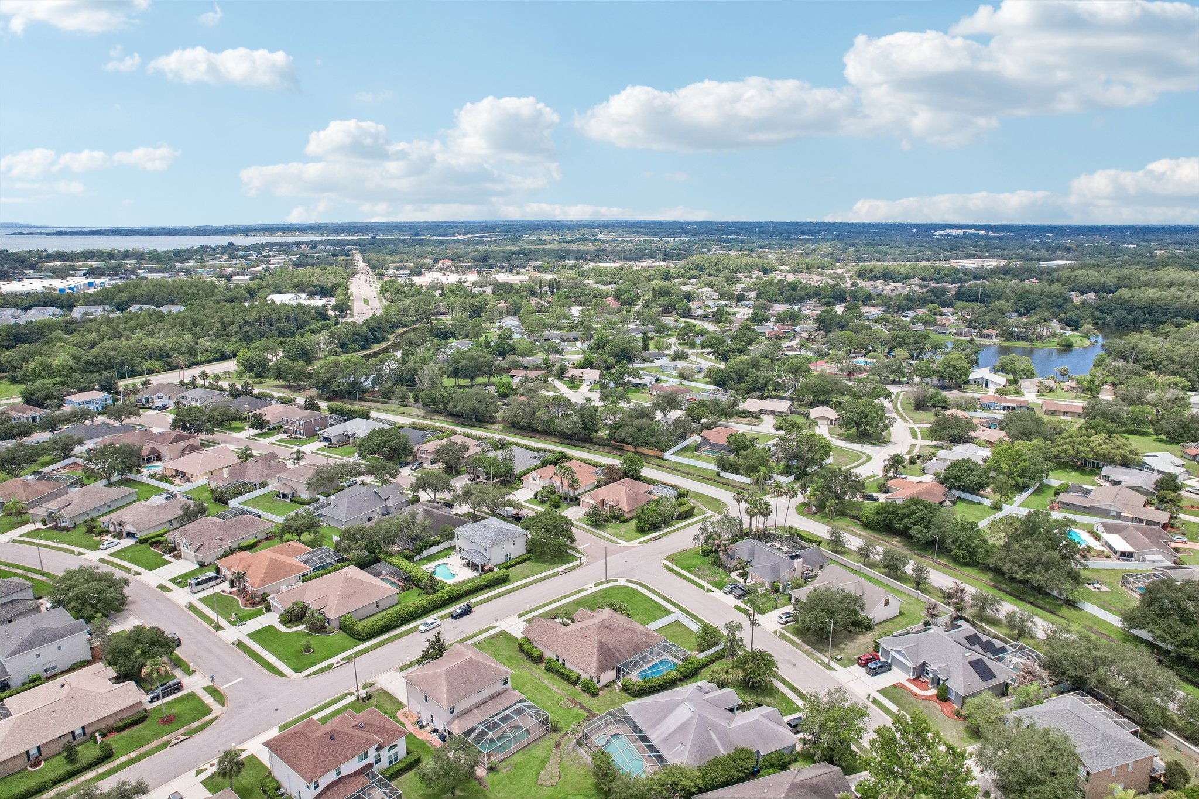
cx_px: 600
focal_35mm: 22
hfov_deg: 78.6
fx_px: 733
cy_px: 400
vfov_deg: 57.2
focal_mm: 8.4
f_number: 2.8
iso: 400
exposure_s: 1/1600
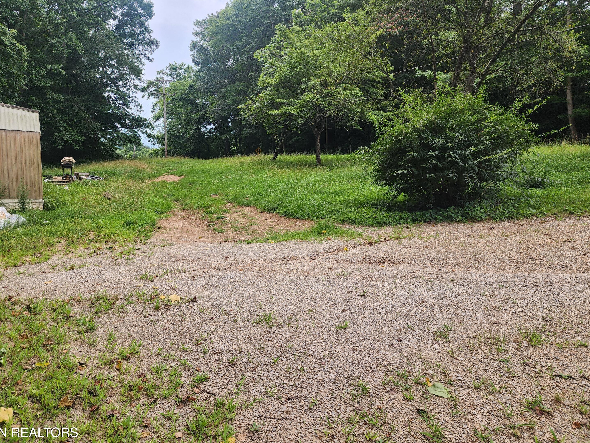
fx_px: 409
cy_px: 223
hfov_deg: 71.6
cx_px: 288
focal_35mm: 24
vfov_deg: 56.8
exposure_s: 1/180
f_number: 1.8
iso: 40
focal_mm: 6.4
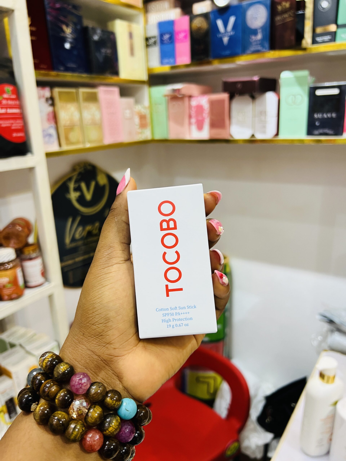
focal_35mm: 26
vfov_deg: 67.3
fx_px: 347
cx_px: 173
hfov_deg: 53.1
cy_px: 230
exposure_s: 1/50
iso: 80
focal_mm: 5.7
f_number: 1.5
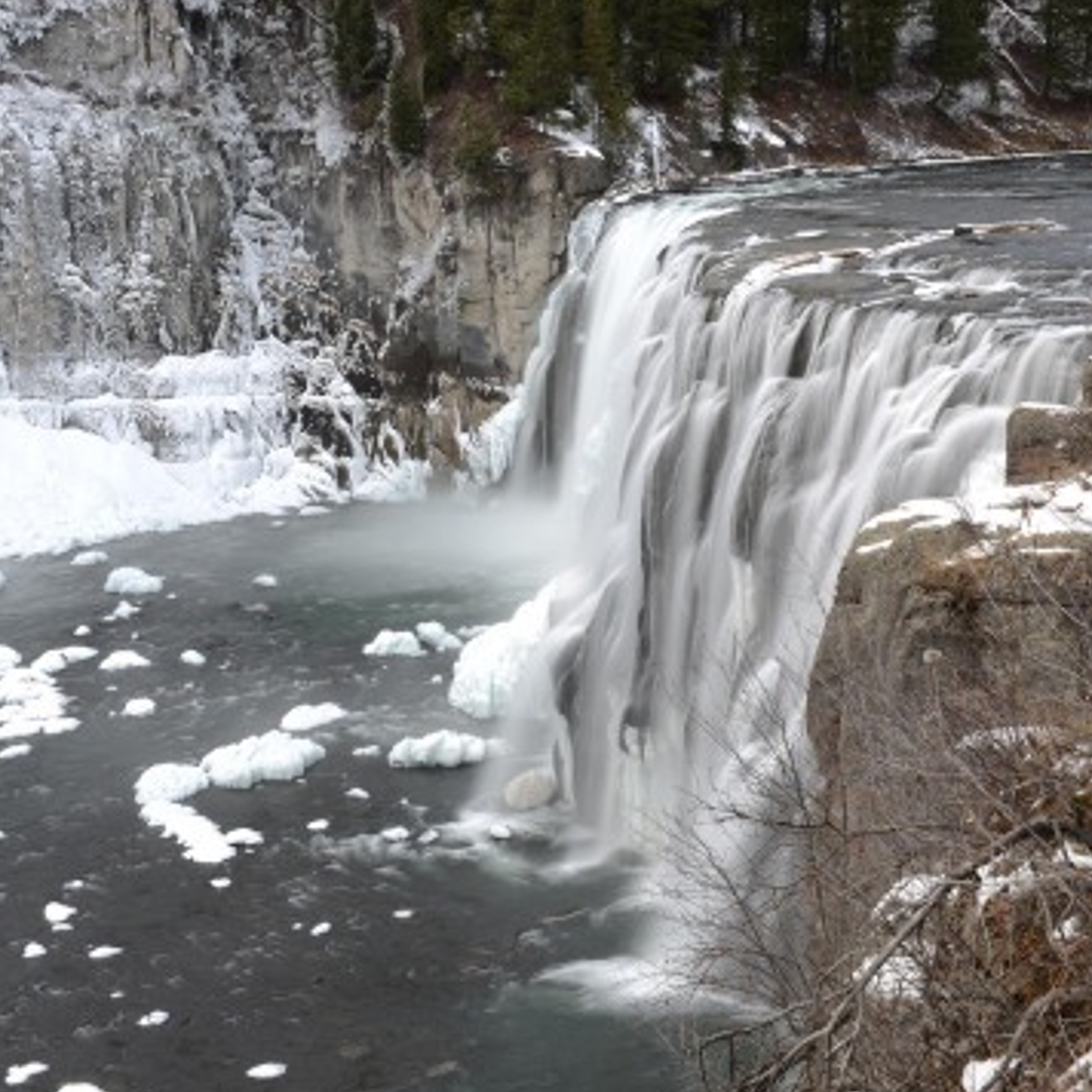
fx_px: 2070
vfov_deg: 29.4
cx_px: 546
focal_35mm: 58
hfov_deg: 29.6
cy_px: 414
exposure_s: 1/1.6
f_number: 22
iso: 50
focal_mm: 45
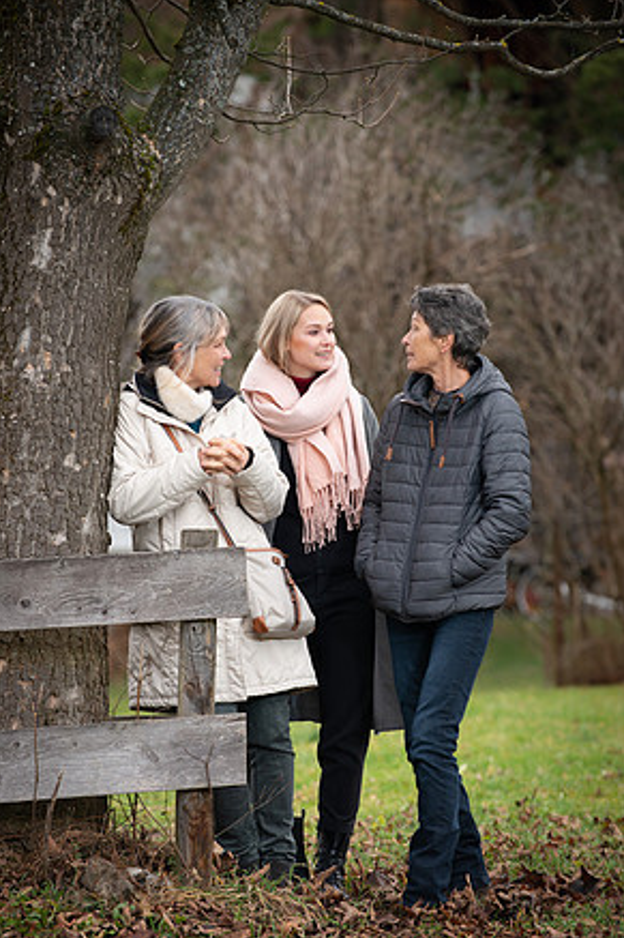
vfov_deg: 10.0
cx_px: 304
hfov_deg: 6.7
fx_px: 5360
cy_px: 474
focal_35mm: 206
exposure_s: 1/250
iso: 800
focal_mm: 200
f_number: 5
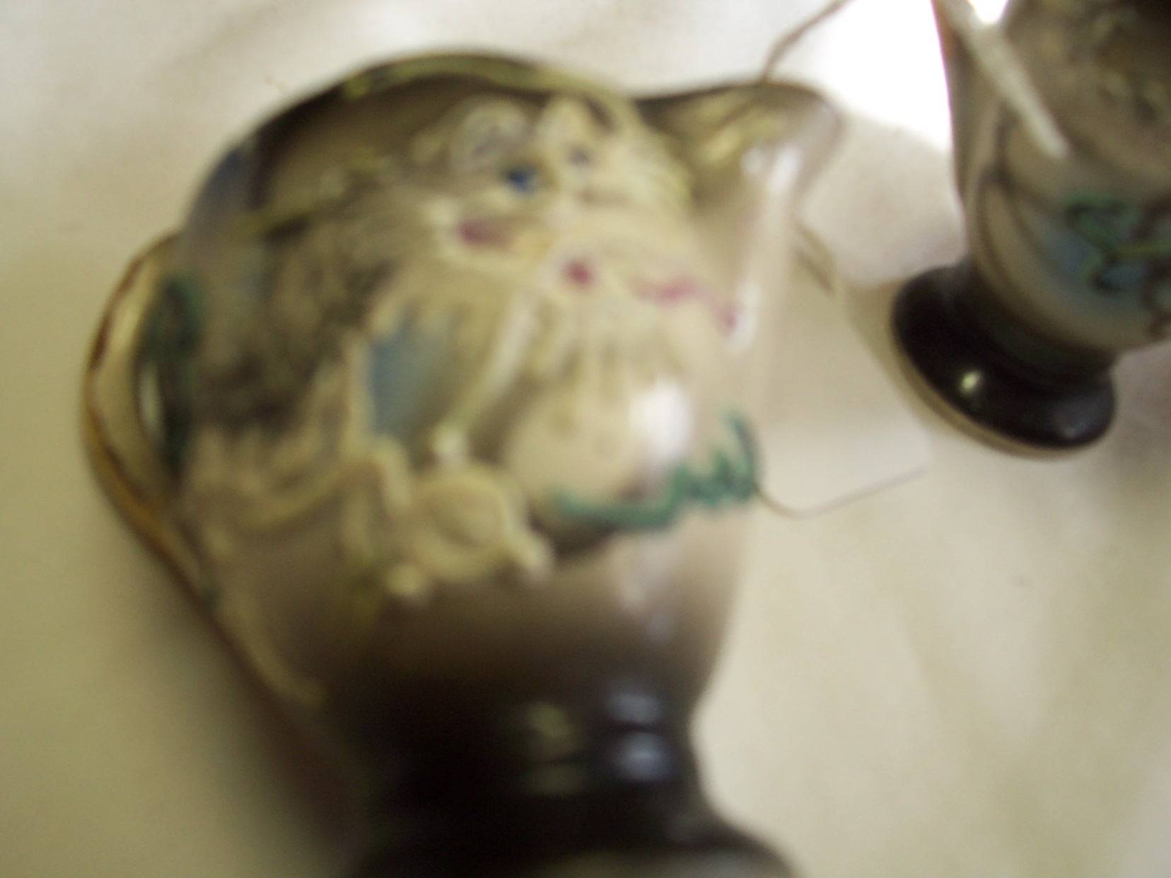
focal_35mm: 37
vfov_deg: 38.7
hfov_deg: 50.1
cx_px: 586
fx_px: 1252
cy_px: 439
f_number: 2.8
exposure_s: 1/90
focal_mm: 5.6
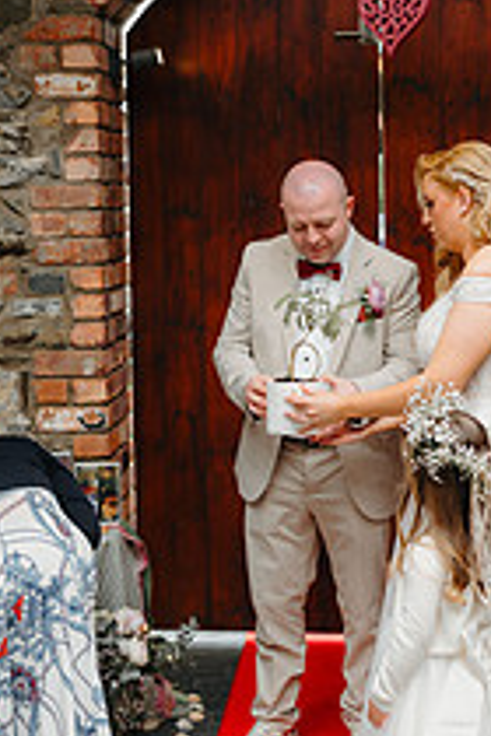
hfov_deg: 18.1
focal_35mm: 75
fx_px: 1534
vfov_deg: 27.0
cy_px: 357
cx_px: 361
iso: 100
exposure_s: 1/640
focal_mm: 35
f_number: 2
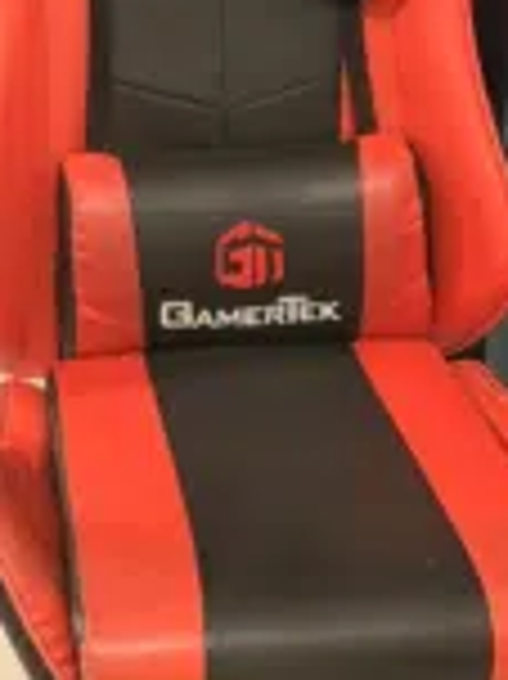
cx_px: 274
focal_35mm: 127
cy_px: 288
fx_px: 2489
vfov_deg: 15.5
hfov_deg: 11.7
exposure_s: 1/25
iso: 640
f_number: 1.78
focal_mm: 6.76
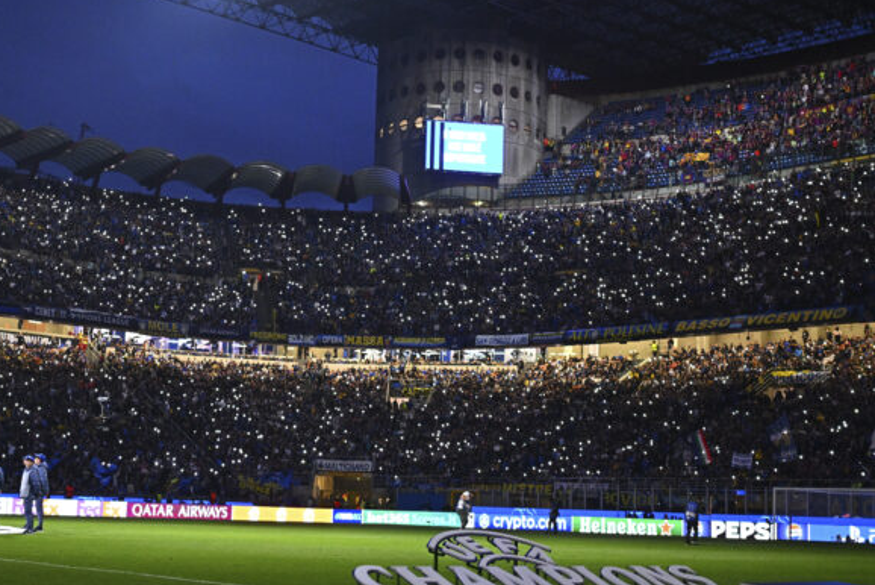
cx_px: 366
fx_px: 1508
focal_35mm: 62
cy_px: 328
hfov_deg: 32.3
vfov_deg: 21.9
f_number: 1.8
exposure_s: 1/640
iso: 4000
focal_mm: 35
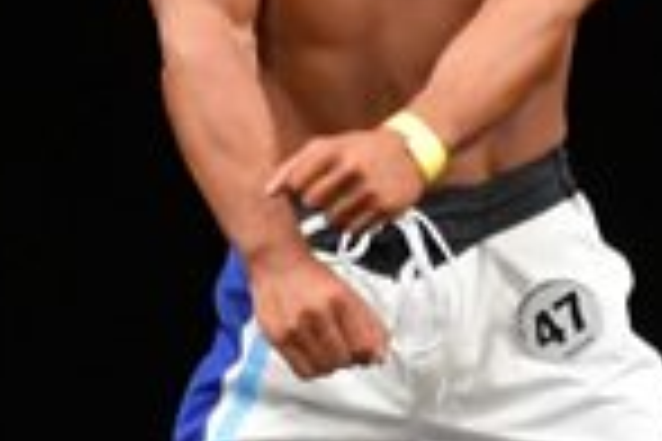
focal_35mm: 1578
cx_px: 597
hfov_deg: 1.3
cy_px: 243
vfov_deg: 0.9
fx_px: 29015
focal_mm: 200
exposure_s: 1/400
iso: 3200
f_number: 5.6
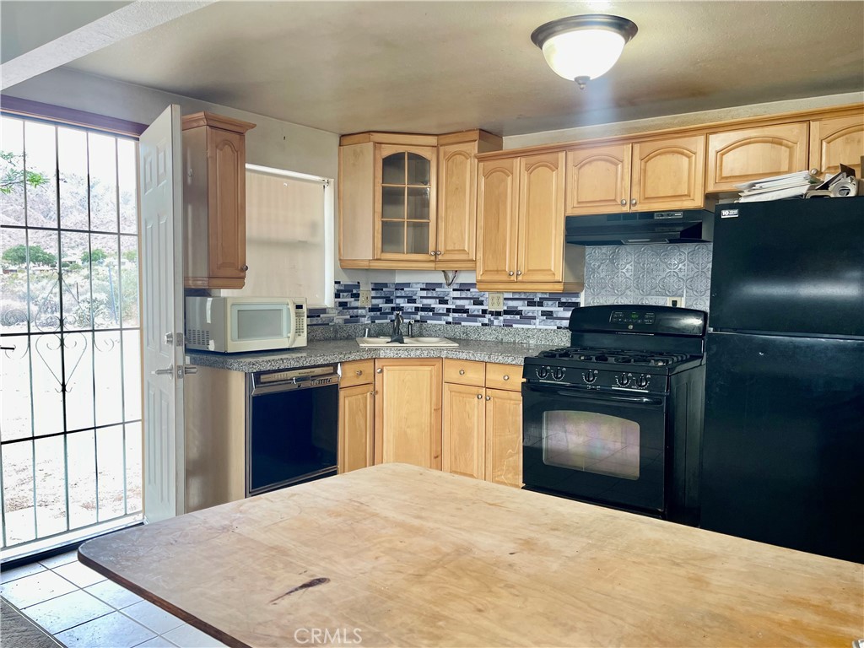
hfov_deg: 67.3
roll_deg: +0.6
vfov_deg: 53.1
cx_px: 432
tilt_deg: -2.5
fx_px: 649
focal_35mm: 26
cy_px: 324
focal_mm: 5.1
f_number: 1.6
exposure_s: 1/60
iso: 125
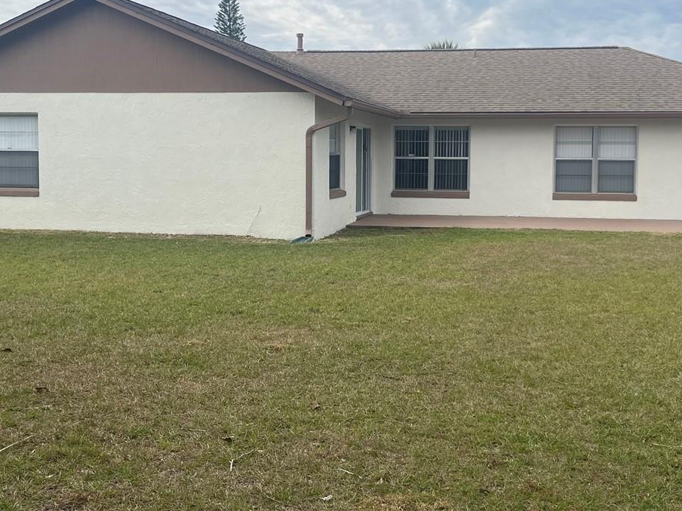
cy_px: 226
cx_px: 405
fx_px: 906
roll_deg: -0.3
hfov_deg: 41.1
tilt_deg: -4.6
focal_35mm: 46
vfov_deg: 31.5
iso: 50
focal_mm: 5.1
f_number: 1.6
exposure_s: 1/2967
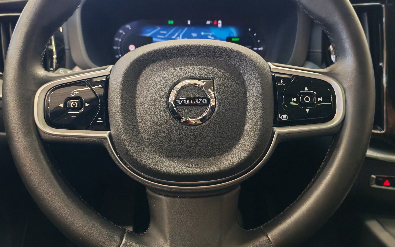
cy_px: 100
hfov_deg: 56.7
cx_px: 198
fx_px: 366
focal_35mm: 34
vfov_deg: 37.1
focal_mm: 6.12
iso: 1250
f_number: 1.9
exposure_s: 1/100
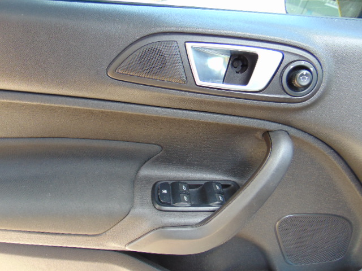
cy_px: 136
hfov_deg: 69.4
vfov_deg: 54.9
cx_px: 181
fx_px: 261
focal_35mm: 25
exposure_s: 1/30
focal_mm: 4.5
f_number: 3
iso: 80
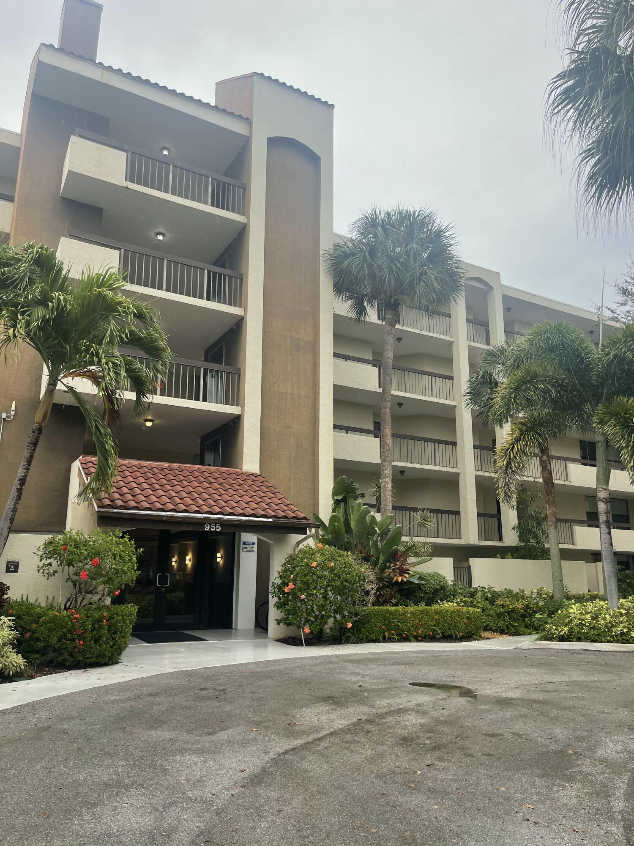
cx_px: 317
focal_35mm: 25
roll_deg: +0.0
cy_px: 423
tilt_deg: +12.9
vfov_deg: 69.4
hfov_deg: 54.9
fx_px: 611
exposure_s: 1/309
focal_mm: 5.1
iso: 32
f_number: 1.6
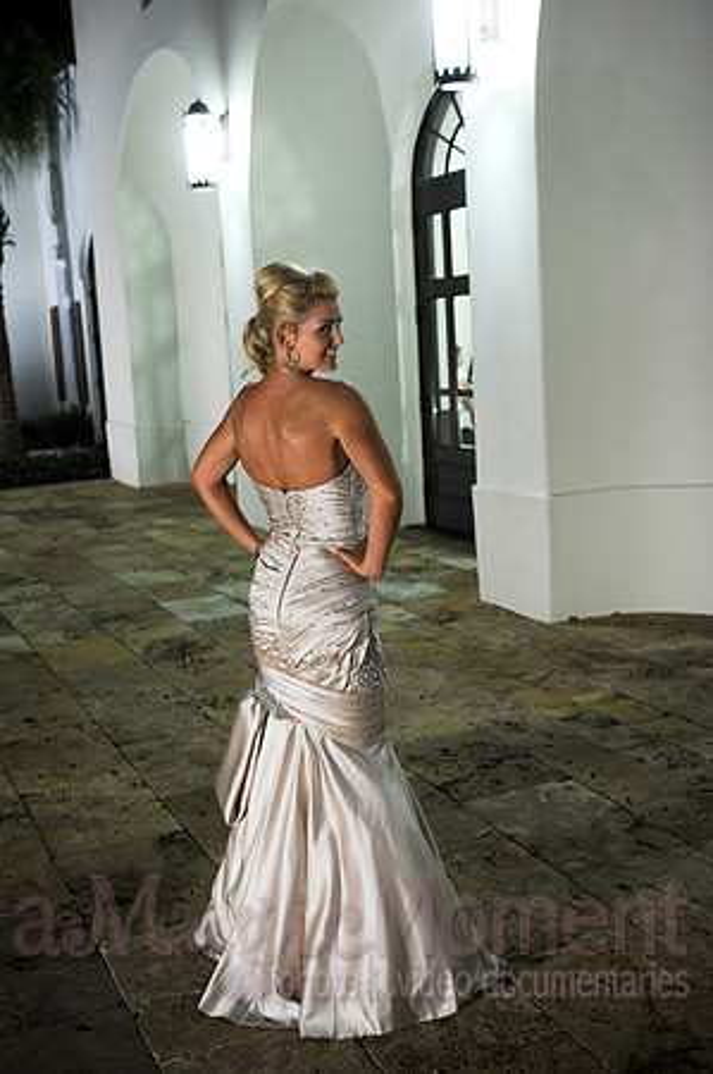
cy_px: 537
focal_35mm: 44
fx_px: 1310
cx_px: 356
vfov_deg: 44.5
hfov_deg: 30.4
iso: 800
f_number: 4.5
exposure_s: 1/20
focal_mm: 44
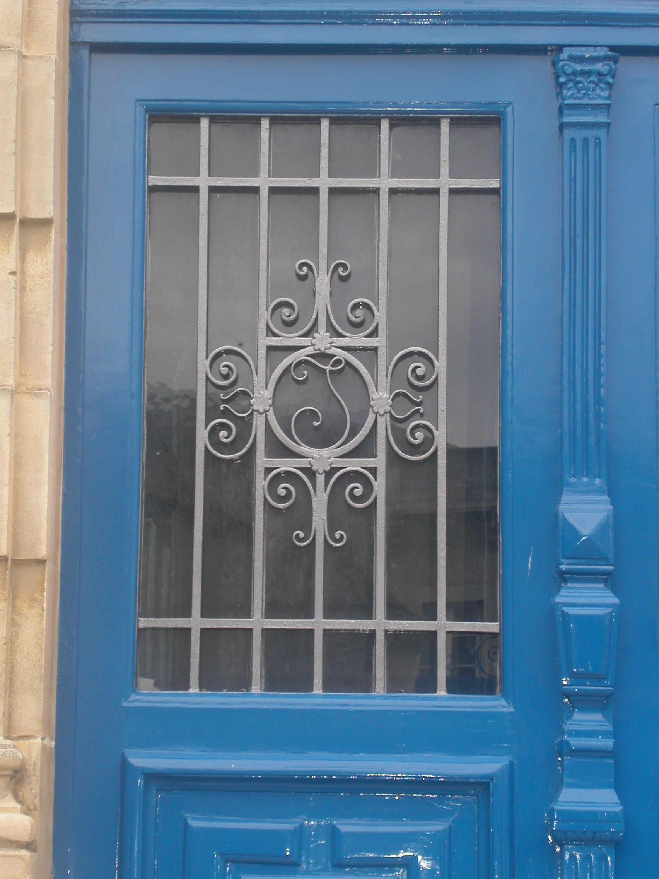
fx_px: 2894
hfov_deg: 13.0
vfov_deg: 17.3
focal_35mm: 114
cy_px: 440
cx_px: 330
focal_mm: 23.4
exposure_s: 1/90
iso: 121
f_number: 4.7
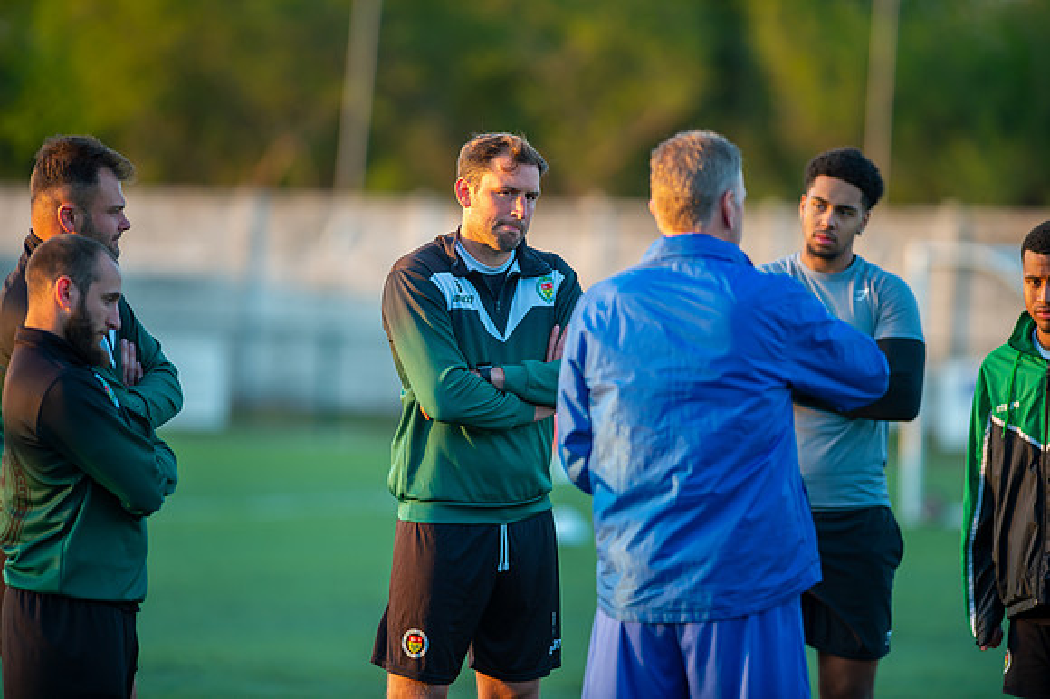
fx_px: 8745
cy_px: 350
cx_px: 525
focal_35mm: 300
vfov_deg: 4.6
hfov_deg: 6.9
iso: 400
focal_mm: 300
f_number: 2.8
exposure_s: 1/320
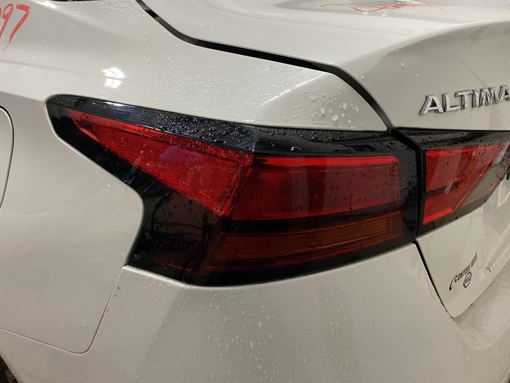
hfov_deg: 67.3
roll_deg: +0.8
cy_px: 192
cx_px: 255
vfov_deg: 53.1
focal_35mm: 26
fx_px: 383
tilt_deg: -24.6
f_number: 1.8
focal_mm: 4.25
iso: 250
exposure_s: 1/60
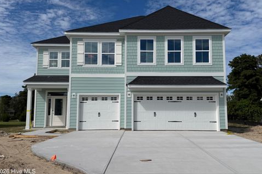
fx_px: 189
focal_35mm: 26
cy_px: 79
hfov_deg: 69.4
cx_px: 128
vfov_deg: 49.5
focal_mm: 6.76
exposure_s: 1/10309
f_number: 1.78
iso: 80
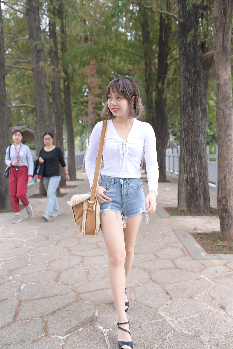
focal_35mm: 35
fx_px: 340
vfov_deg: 54.4
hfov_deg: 37.9
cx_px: 116
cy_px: 174
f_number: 3.2
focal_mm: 35
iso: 500
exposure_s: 1/640
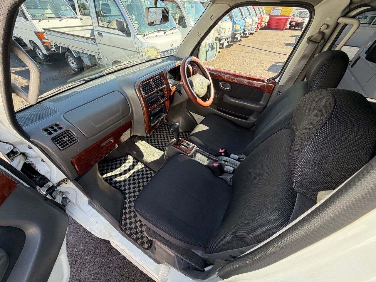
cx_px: 188
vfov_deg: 85.7
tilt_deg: -43.1
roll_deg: -3.7
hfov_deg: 102.1
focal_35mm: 14
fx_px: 152
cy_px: 141
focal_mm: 2.22
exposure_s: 1/134
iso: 64
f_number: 2.2
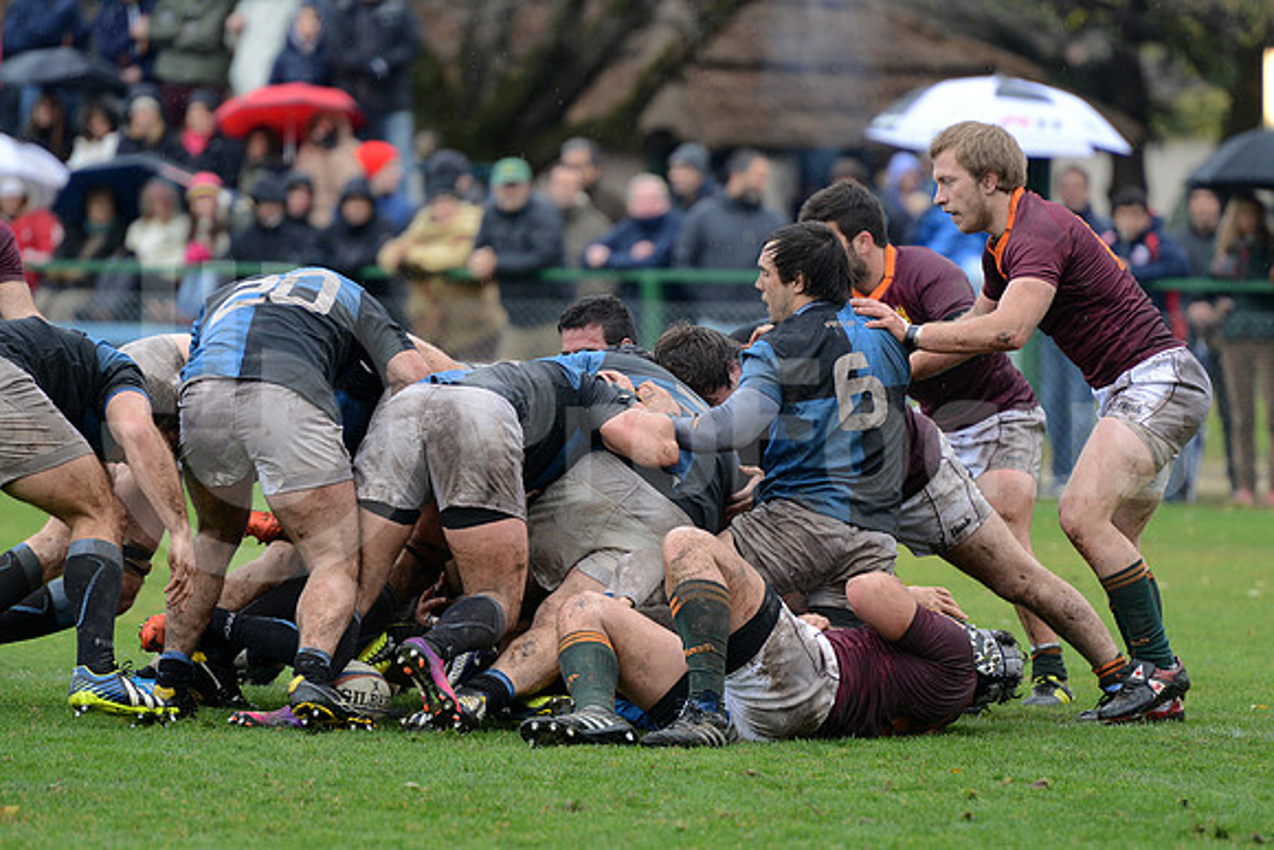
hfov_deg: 7.6
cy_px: 425
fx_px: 9557
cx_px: 637
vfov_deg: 5.1
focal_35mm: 270
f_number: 4
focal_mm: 270
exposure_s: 1/500
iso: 1250
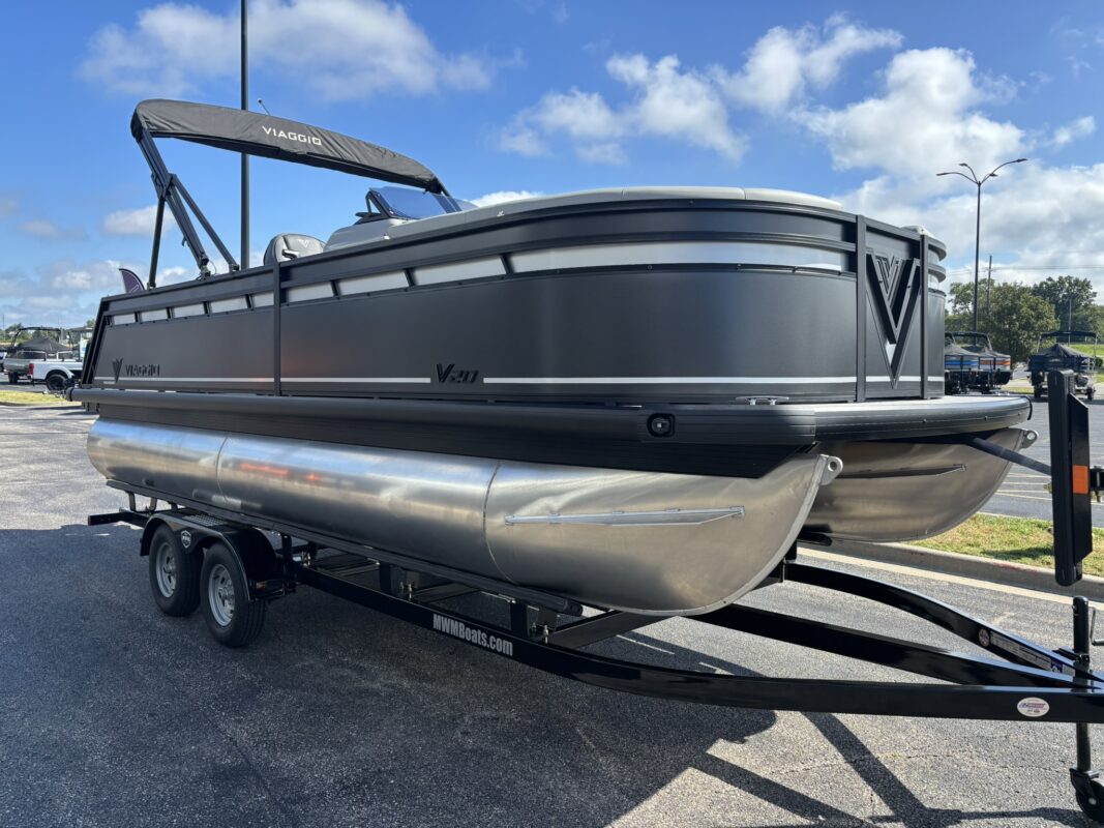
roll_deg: -2.2
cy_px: 414
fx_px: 829
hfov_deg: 67.3
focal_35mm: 26
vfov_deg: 53.1
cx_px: 552
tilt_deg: -0.8
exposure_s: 1/1783
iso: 50
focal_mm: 5.96
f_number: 1.6
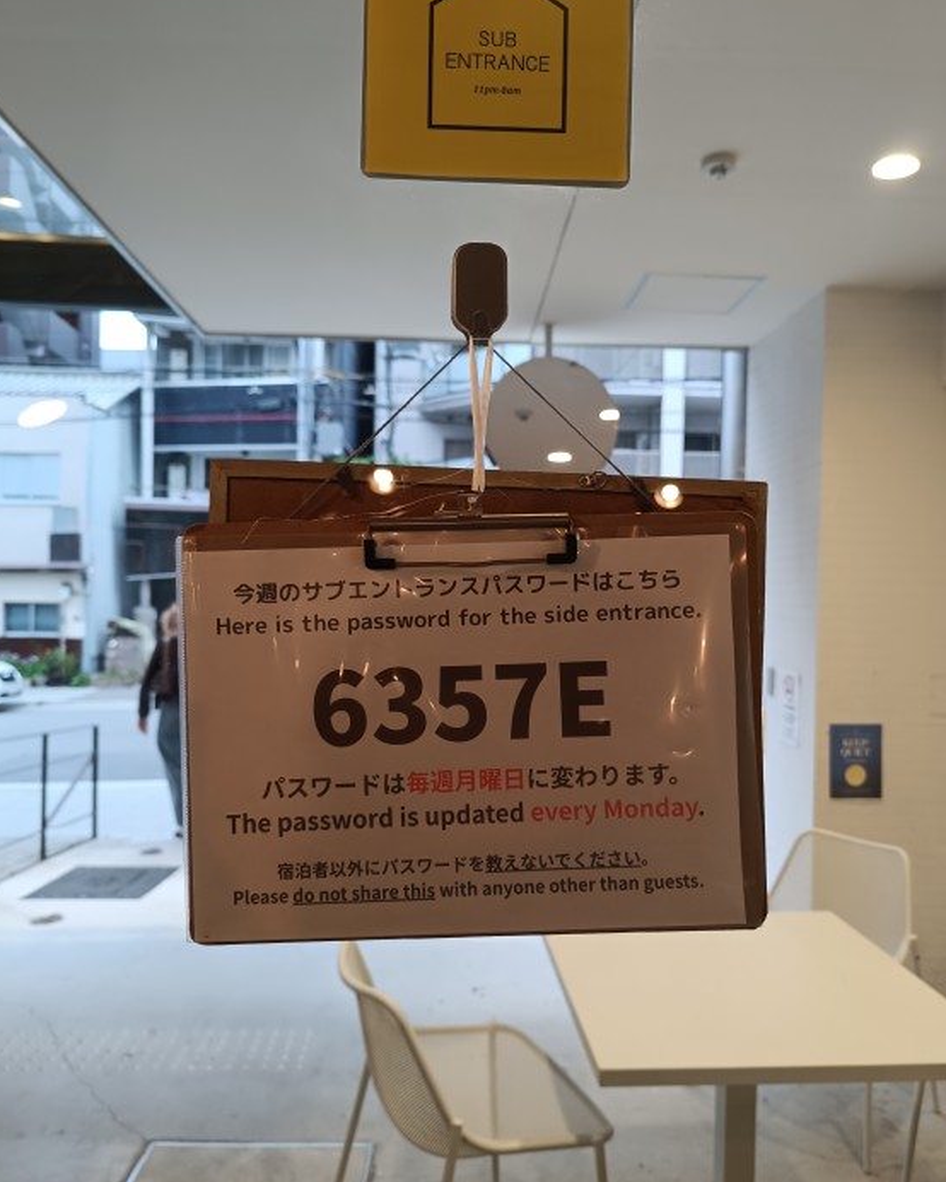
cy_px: 610
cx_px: 482
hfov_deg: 54.9
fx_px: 910
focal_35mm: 26
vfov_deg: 66.0
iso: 1127
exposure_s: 1/100
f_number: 1.65
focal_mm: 6.14
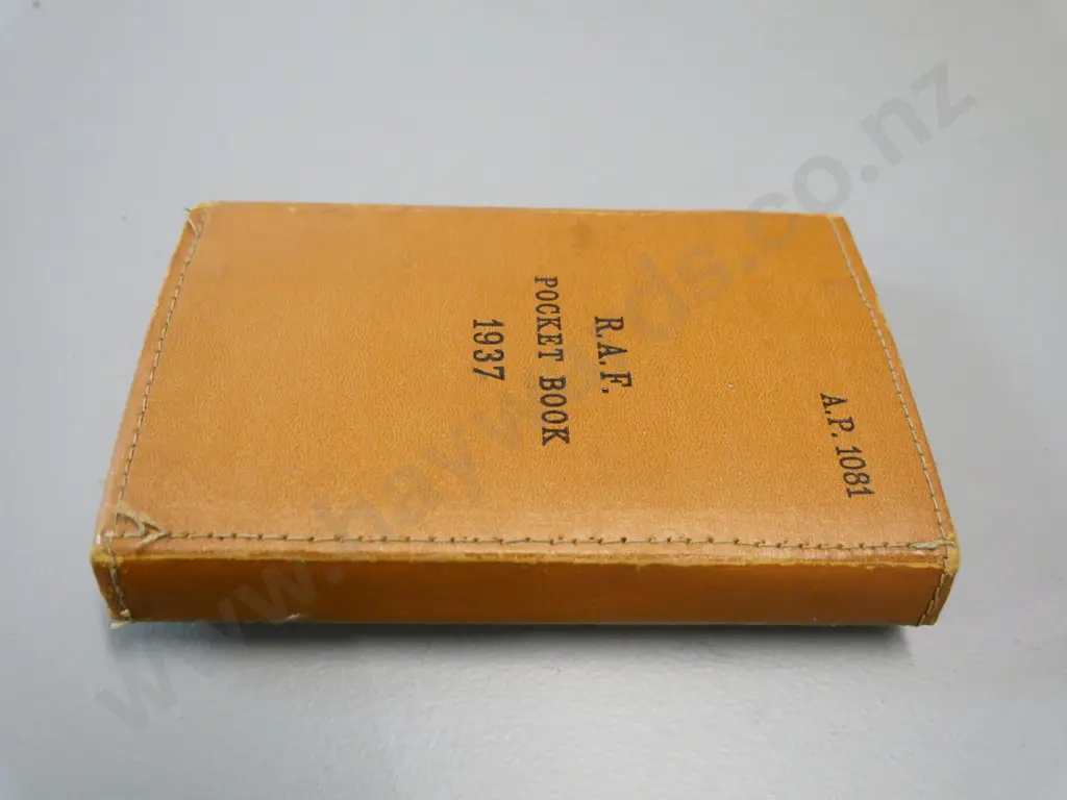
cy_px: 400
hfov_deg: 54.0
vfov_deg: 41.8
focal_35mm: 34
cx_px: 534
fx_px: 1048
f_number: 3.8
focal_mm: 17
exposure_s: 1/100
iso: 3200
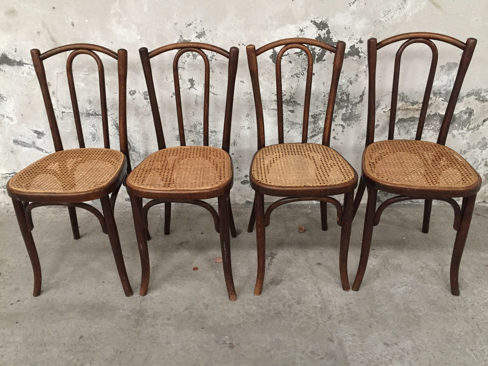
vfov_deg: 48.2
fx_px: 409
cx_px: 244
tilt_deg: -27.6
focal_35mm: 29
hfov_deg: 61.7
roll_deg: +1.0
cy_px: 183
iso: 250
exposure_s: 1/20
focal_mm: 4.15
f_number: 2.2
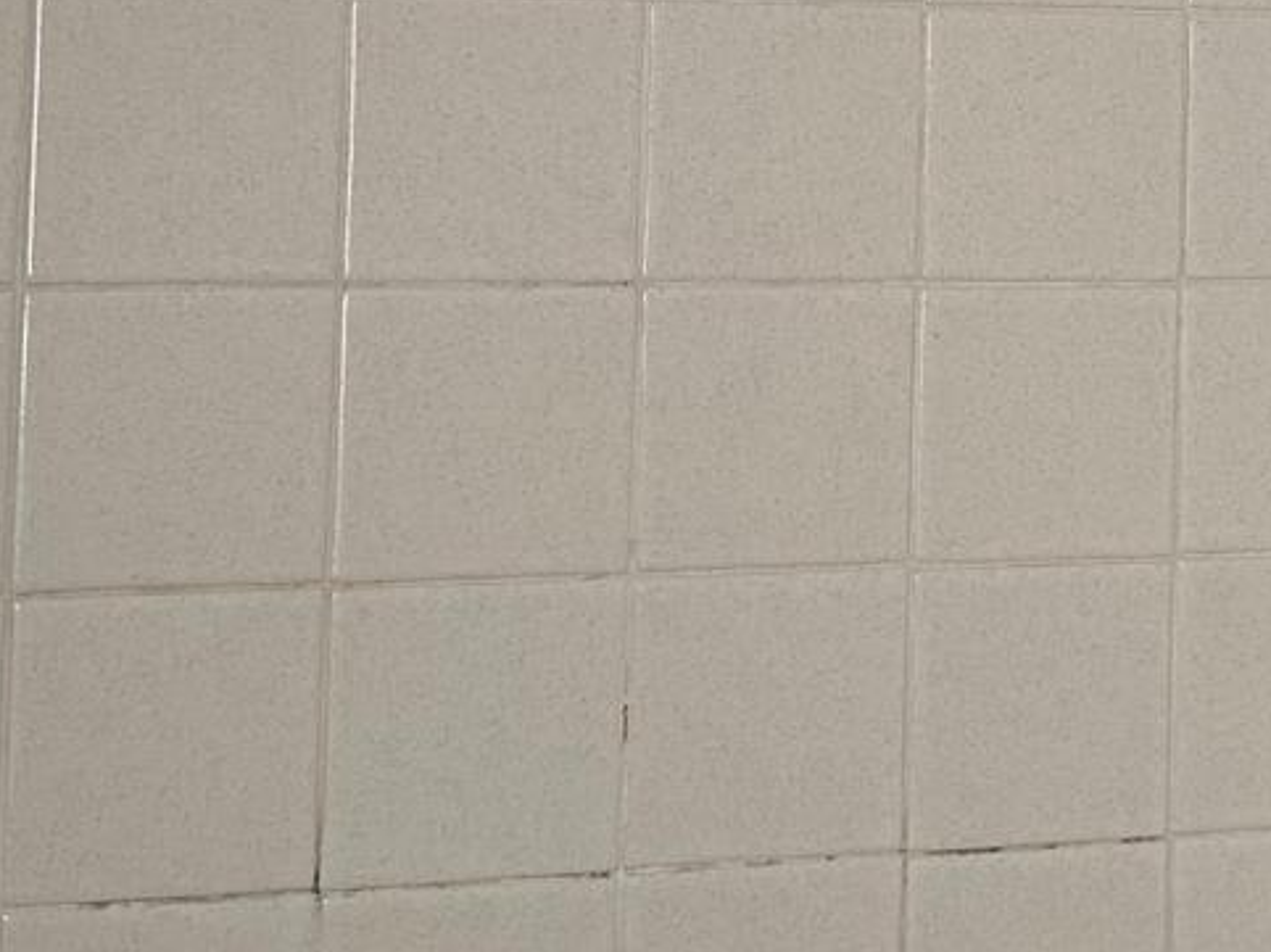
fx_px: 3743
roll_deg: +0.3
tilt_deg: +4.8
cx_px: 1324
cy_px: -100
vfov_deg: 14.2
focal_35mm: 102
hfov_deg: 18.7
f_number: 1.78
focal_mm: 6.86
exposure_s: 1/60
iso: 250
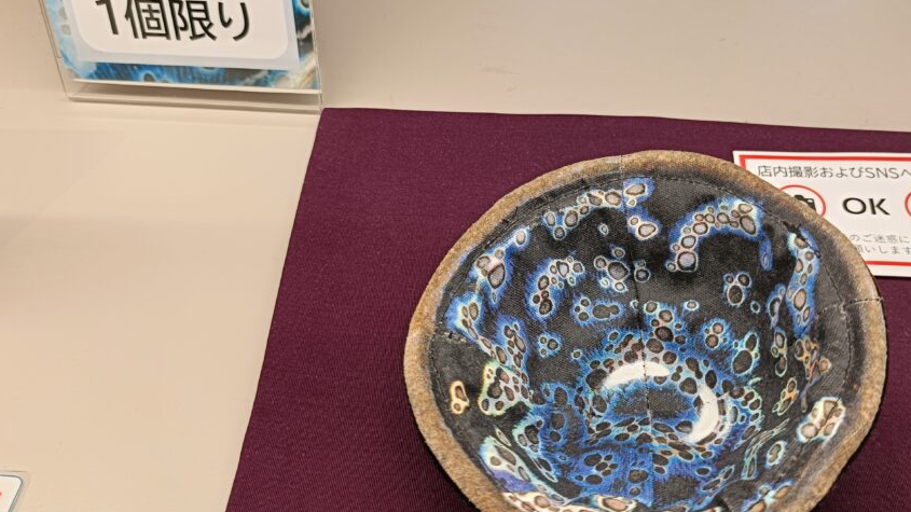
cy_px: 212
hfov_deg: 59.2
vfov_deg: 35.5
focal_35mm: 33
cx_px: 529
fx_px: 797
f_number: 1.7
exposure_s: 1/50
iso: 200
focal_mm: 4.7
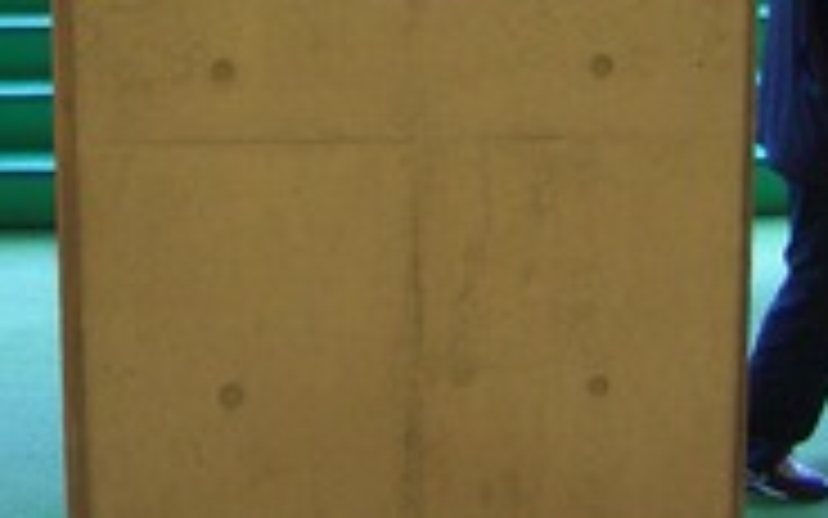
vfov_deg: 14.2
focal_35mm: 90
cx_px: 414
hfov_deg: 23.0
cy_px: -36
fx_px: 2031
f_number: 2.8
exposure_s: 1/60
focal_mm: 8
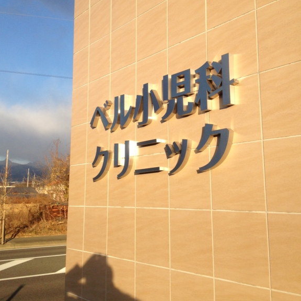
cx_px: 153
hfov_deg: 39.2
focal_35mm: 43
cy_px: 128
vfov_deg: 39.1
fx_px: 423
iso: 50
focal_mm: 4.28
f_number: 2.4
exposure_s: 1/1062
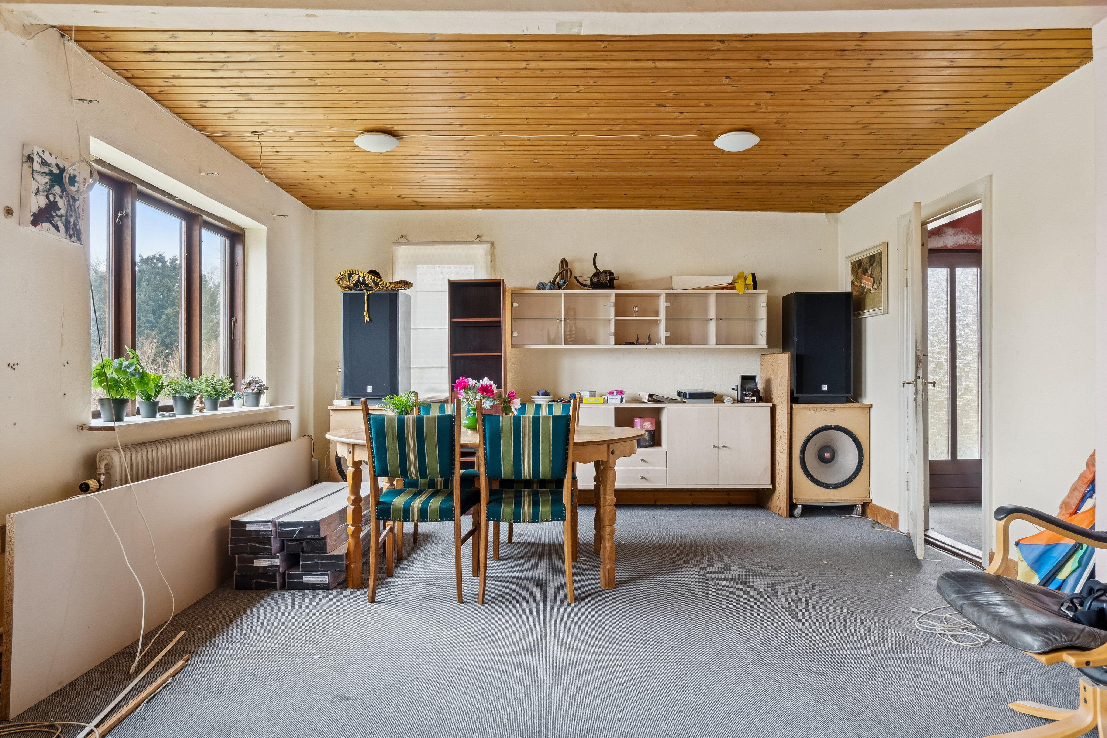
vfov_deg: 53.1
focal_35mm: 24
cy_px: 369
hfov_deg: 73.7
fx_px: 738
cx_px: 554
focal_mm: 16
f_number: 8
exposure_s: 1/3.33
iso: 200
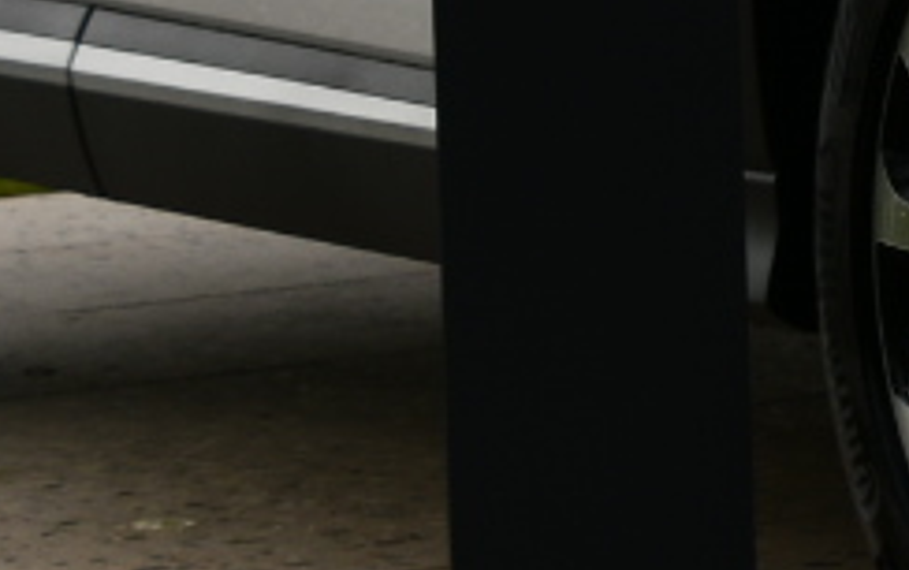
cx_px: 1773
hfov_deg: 8.9
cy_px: -503
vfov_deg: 5.8
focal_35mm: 223
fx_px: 5530
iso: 100
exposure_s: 1/250
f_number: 8
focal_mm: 22
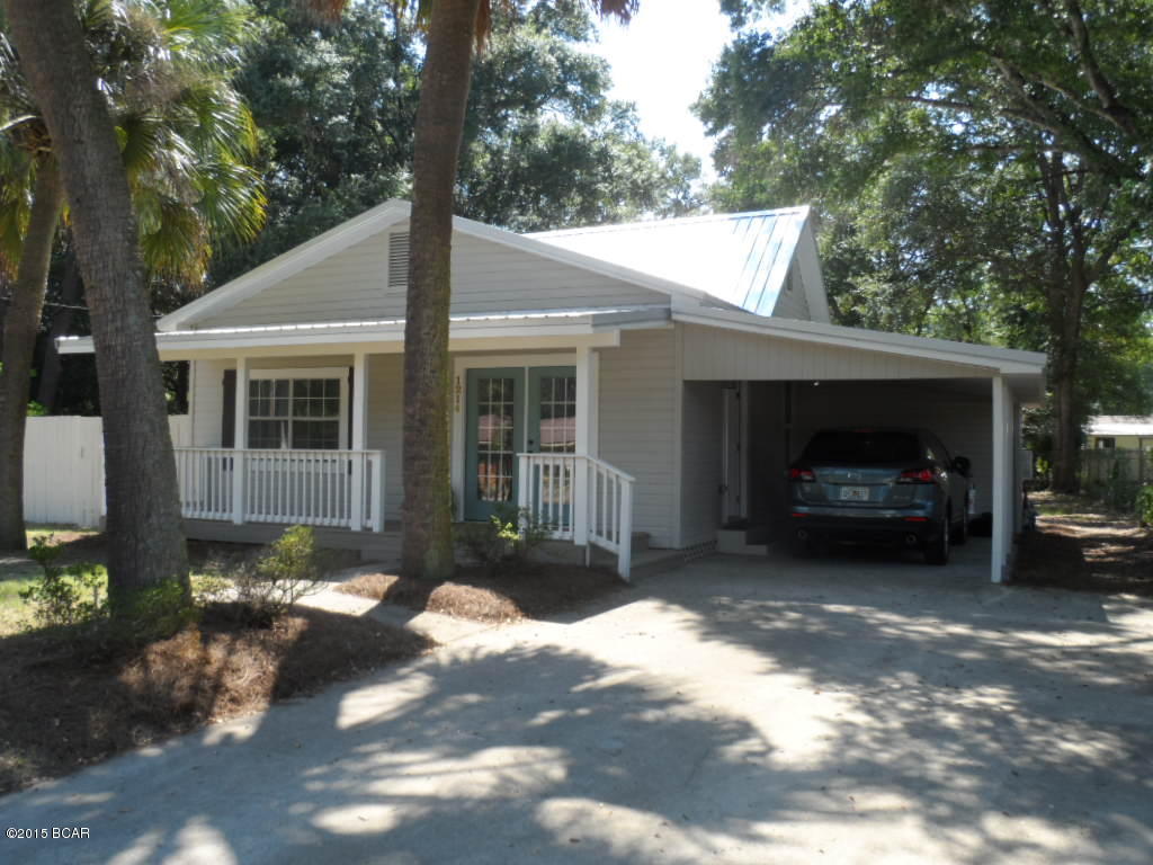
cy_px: 432
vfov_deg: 44.2
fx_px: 1066
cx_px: 576
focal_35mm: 32
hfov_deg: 56.8
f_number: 3.4
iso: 80
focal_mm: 5.3
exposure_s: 1/250
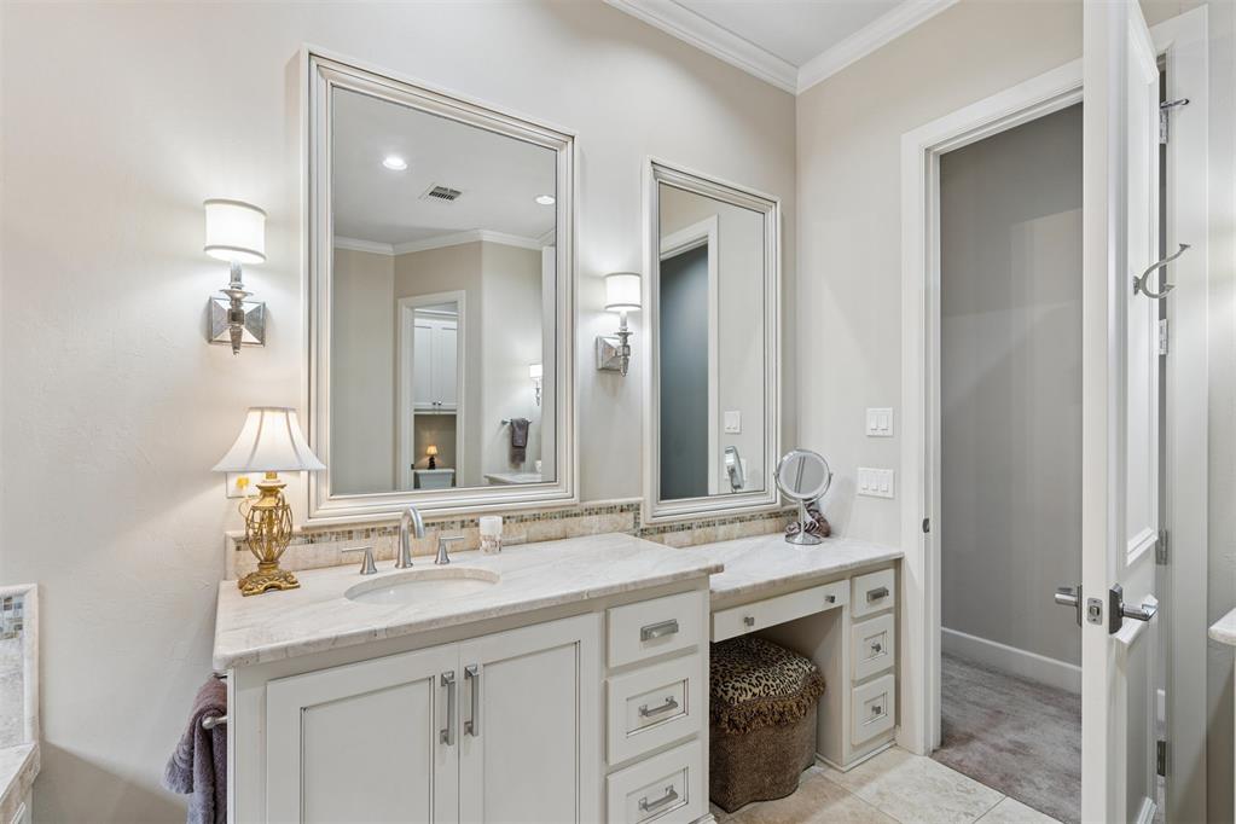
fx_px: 549
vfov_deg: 73.7
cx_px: 618
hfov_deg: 96.7
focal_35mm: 16
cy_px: 412
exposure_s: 1/6
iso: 200
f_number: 8
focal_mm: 16
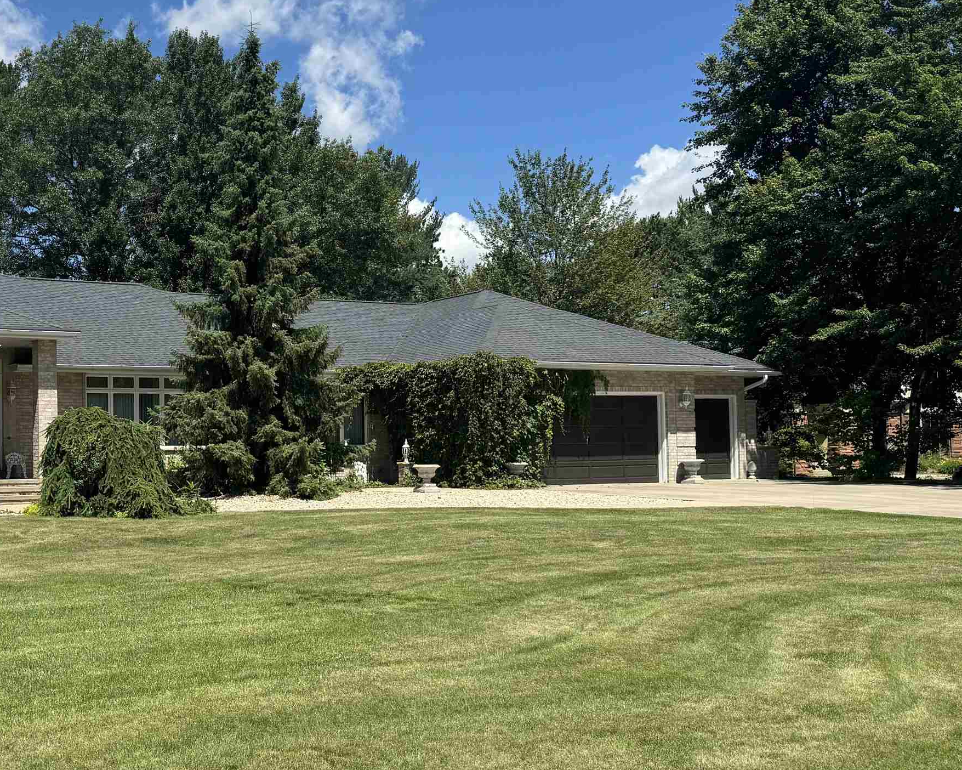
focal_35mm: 41
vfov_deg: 36.5
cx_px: 161
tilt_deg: +1.3
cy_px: 416
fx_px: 1167
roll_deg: +0.6
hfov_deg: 42.3
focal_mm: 6.76
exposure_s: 1/3597
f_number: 1.78
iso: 80
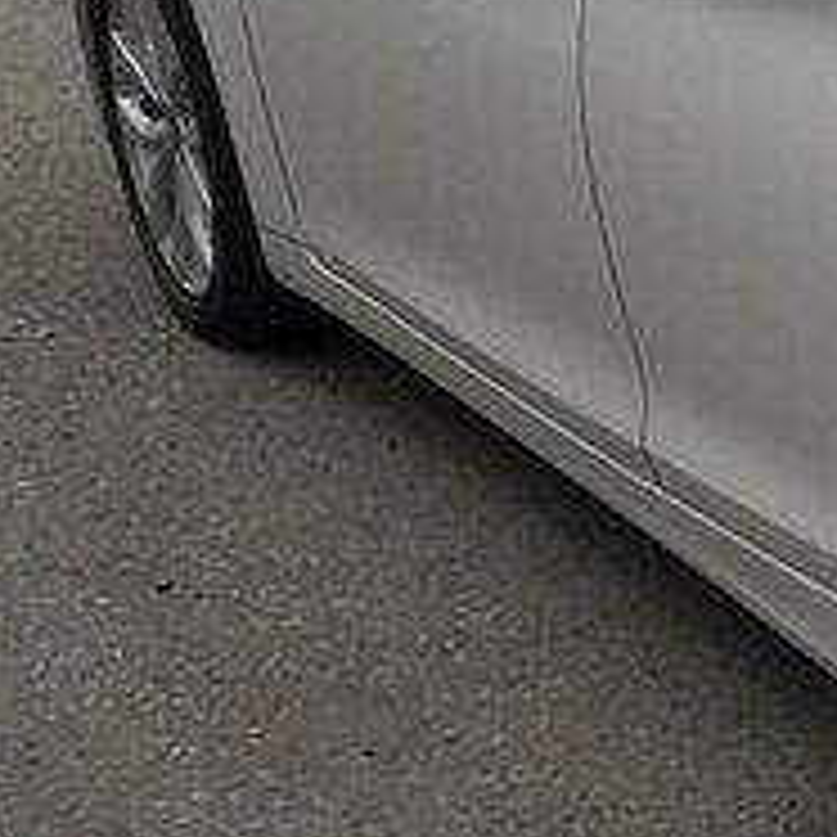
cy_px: 290
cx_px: 1431
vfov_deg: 19.7
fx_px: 2407
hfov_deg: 16.9
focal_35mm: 88
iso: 40
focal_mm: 3.7
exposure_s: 1/1828
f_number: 1.9
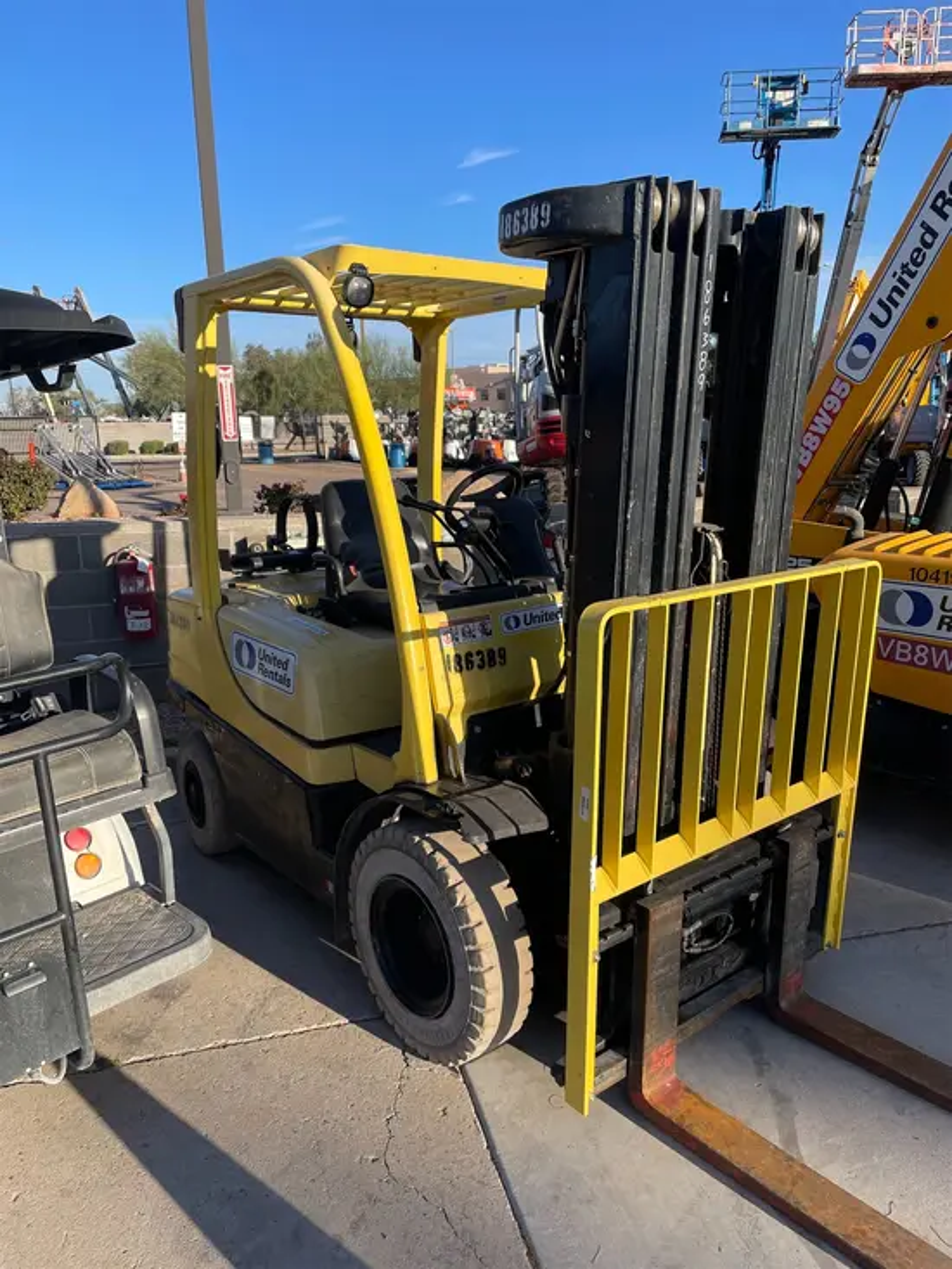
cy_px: 634
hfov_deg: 53.1
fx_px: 953
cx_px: 476
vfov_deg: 67.3
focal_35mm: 26
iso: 50
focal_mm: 4.2
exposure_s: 1/2506
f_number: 1.6
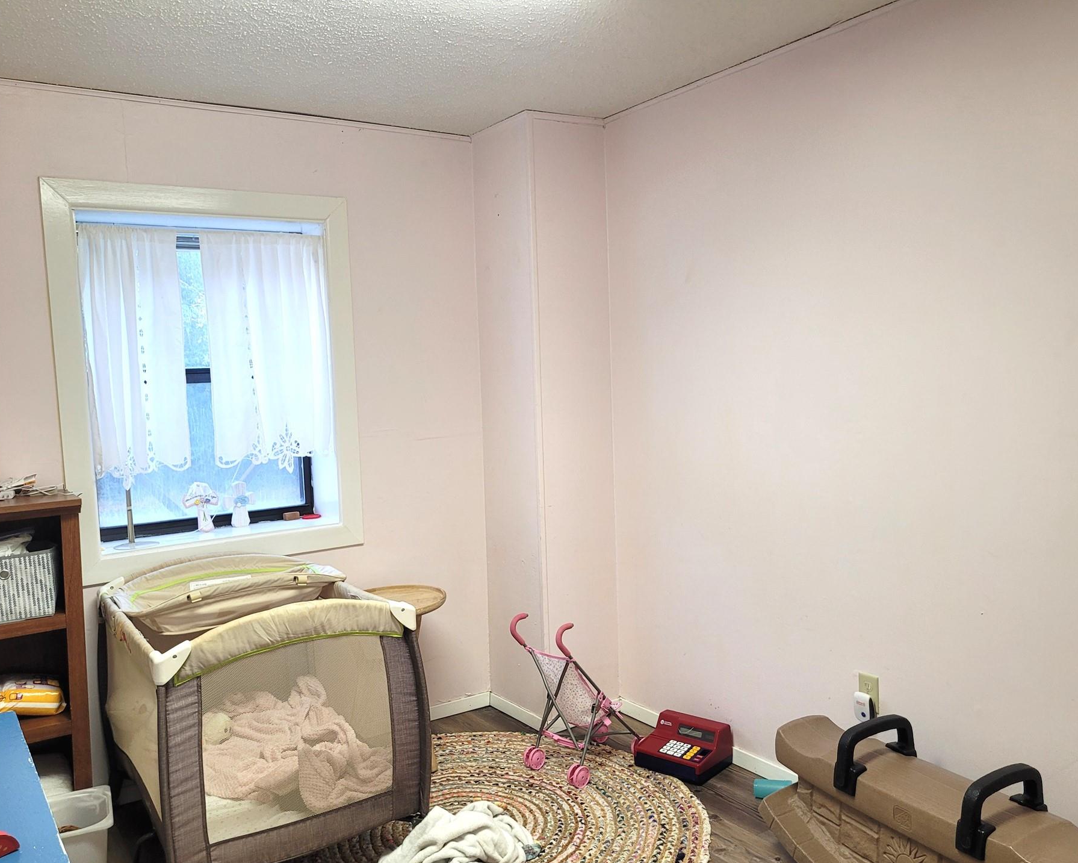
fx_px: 925
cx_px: 540
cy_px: 460
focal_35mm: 29
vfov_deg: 49.9
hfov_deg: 60.4
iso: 125
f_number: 1.8
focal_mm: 5.4
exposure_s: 1/120
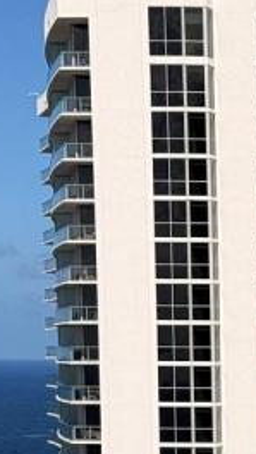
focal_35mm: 190
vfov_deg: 11.1
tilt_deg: -6.1
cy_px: 562
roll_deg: -0.1
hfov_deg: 6.2
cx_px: 581
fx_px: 2287
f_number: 1.78
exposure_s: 1/9901
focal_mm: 6.76
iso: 64
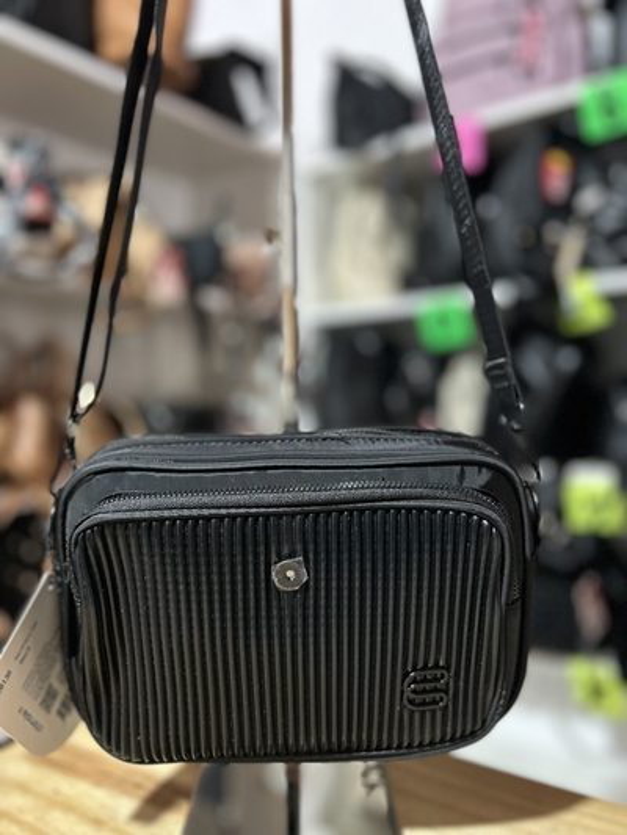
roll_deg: +0.8
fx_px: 628
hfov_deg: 53.1
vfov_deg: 67.3
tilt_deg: -0.9
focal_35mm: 26
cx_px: 314
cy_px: 418
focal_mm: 5.7
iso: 500
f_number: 1.5
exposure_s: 1/33
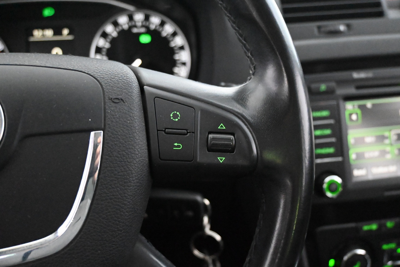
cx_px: 200
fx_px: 383
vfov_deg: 38.4
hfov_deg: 55.1
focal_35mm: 34
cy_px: 134
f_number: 4.2
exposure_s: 1/40
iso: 16000
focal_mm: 23
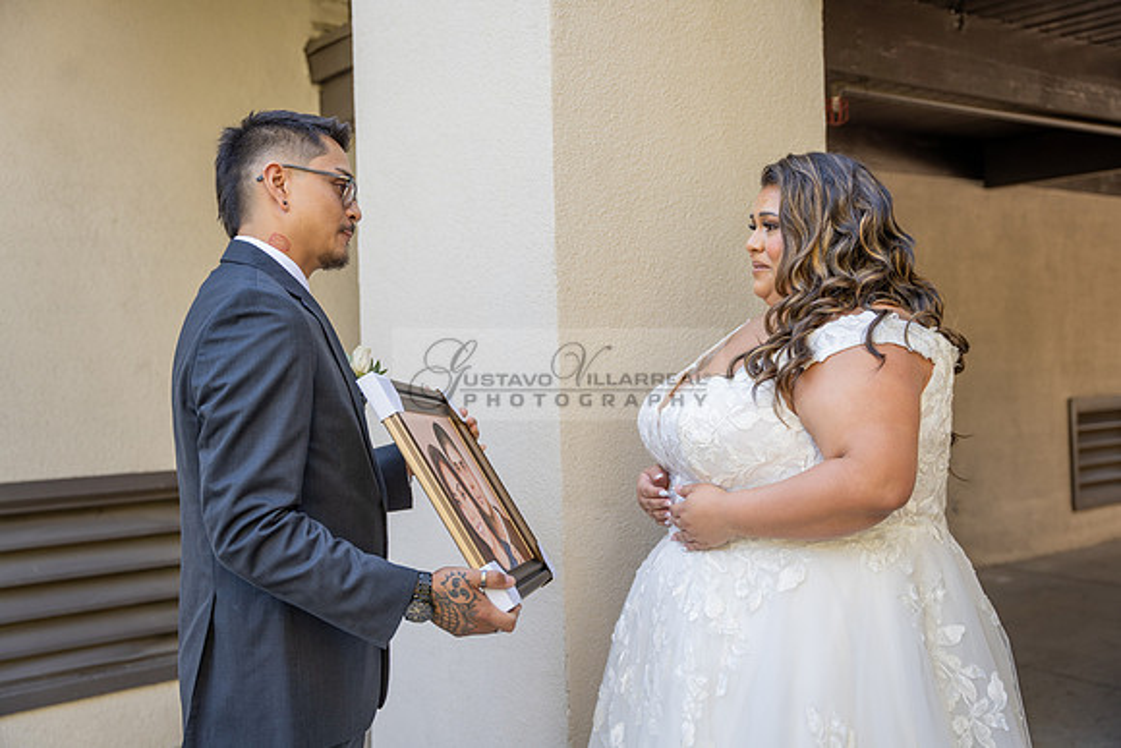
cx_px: 560
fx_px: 1215
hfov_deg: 49.5
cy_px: 374
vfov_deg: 34.2
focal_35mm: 39
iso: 125
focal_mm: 39
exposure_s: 1/80
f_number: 3.2
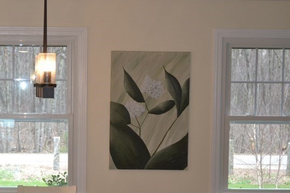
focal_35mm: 108
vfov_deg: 12.6
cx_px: 35
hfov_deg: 18.6
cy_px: 154
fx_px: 870
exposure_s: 1/60
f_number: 5
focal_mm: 38
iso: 800
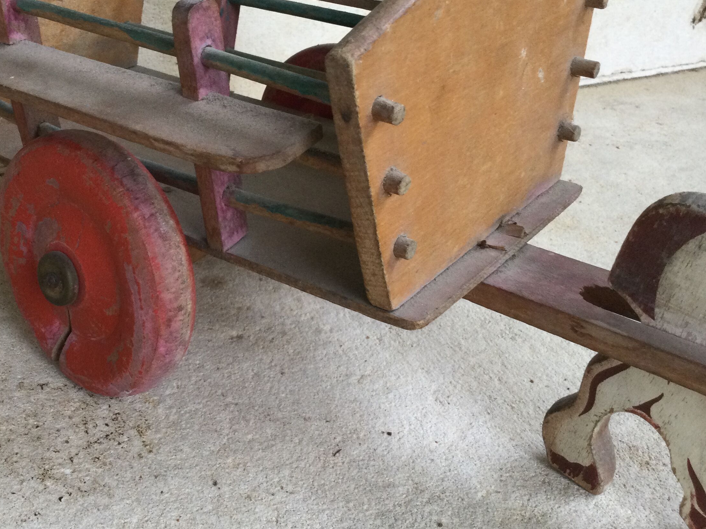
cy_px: 188
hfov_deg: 40.9
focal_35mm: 46
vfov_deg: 31.3
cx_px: 254
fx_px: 938
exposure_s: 1/33
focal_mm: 3.3
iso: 80
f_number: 2.4
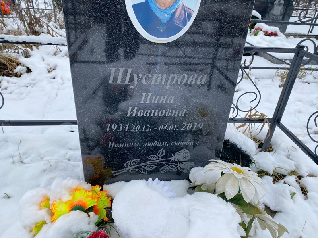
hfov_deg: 67.3
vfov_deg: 53.1
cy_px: 119
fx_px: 239
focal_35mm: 26
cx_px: 159
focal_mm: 4.25
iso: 32
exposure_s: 1/248
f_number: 1.8
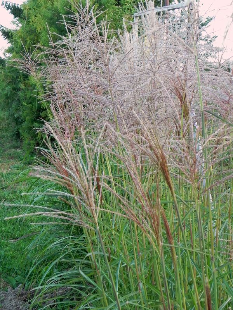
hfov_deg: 19.6
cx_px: 116
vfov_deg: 26.0
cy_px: 155
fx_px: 673
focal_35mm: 75
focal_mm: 13.4
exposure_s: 1/40
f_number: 4.5
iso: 160
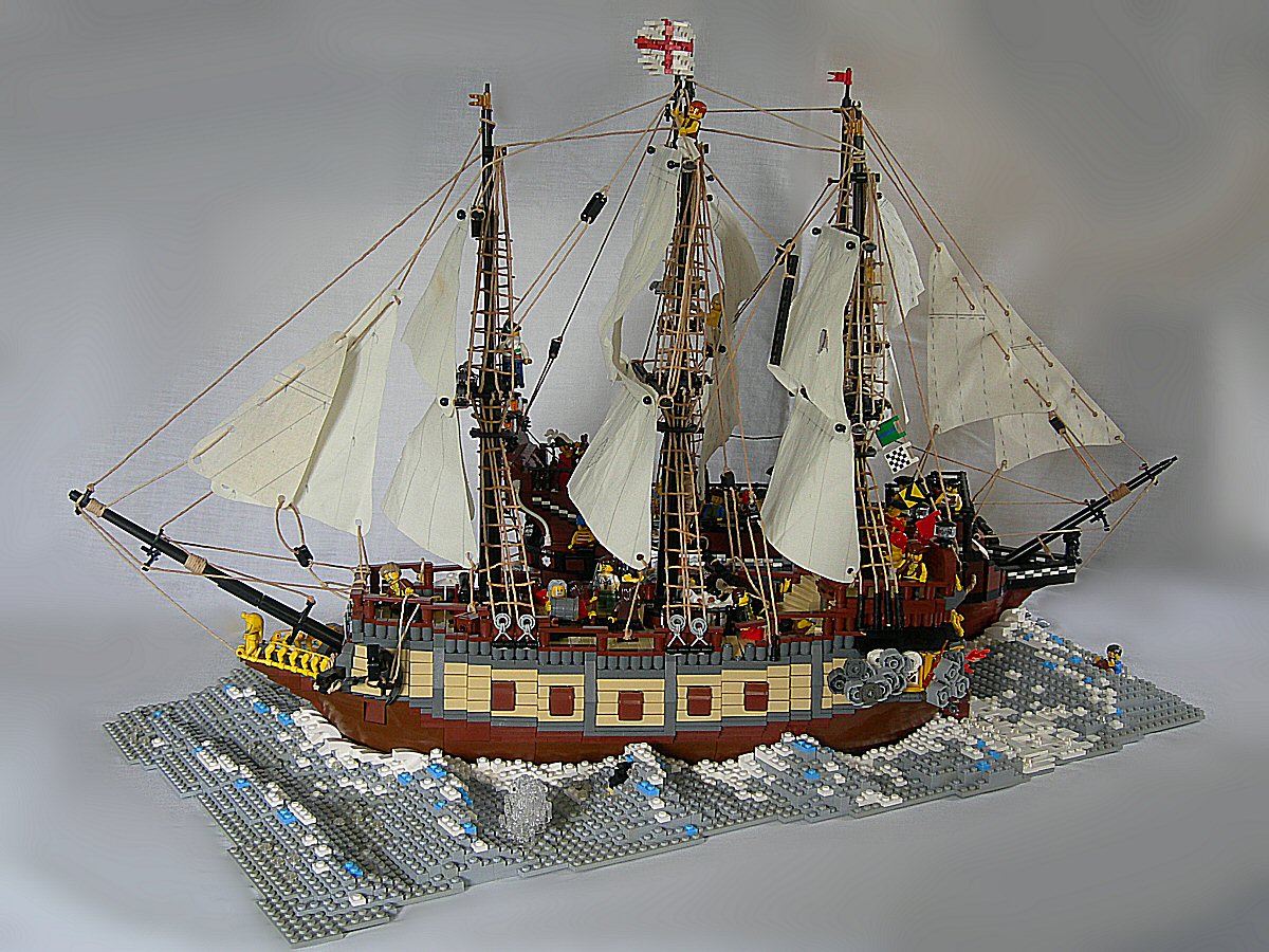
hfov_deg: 45.8
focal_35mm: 41
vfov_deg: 35.1
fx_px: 1503
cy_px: 476
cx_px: 634
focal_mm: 8.5
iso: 50
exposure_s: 1/9.9
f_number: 2.9
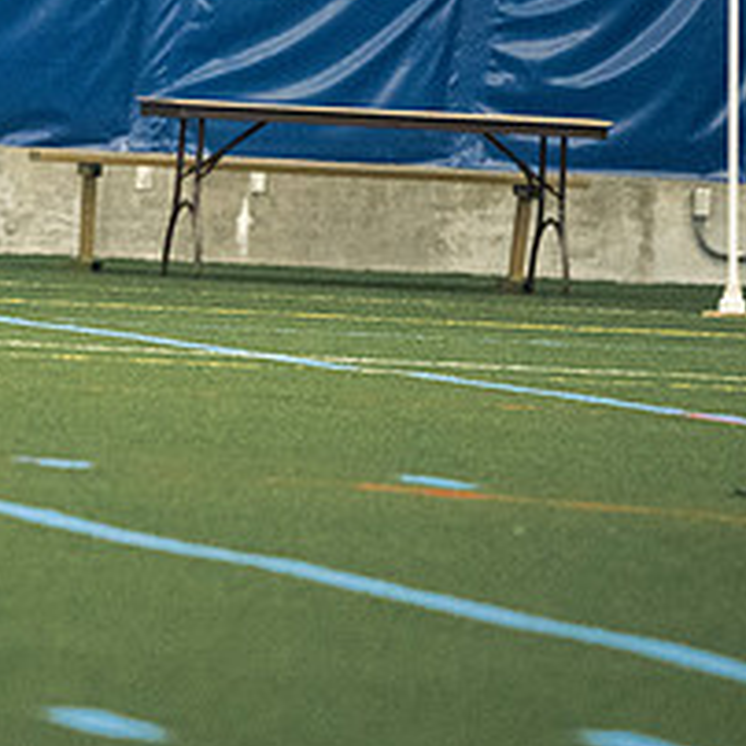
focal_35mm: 731
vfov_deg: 2.4
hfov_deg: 2.4
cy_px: 63
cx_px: -129
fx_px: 17823
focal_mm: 200
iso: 11400
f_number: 2.8
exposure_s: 1/500
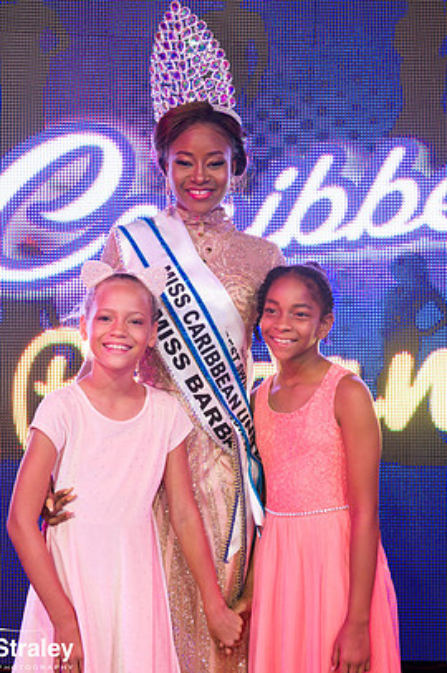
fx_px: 1138
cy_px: 313
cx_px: 207
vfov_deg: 32.9
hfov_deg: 22.2
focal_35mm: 61
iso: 4000
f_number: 5
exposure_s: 1/160
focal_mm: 55
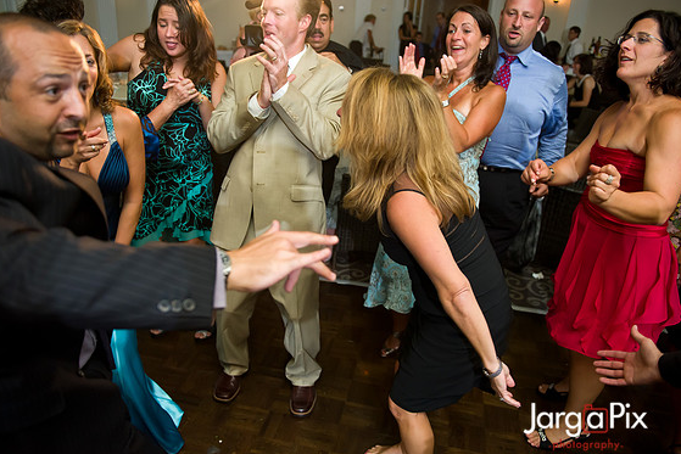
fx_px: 530
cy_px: 232
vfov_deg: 46.4
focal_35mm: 28
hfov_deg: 65.5
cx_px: 336
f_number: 3.2
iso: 1600
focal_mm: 27
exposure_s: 1/125
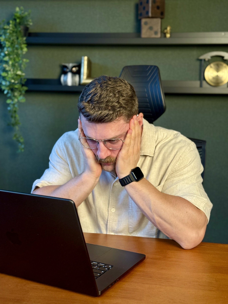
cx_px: 114
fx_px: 422
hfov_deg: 30.3
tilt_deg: -8.0
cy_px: 152
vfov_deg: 39.7
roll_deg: -0.1
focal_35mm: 48
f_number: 1.78
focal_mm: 6.76
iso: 160
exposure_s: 1/60
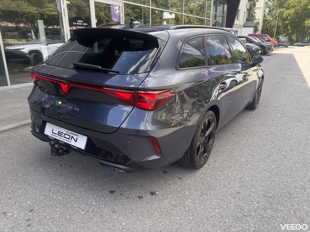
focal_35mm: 26
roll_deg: -0.1
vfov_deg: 53.1
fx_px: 233
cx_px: 155
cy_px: 116
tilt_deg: -18.0
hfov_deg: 67.3
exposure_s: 1/688
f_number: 1.6
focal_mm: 5.96
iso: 50
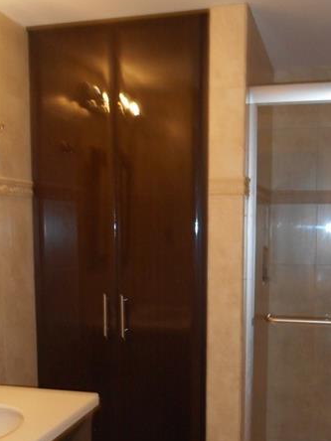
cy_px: 296
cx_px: 166
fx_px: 574
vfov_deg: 41.5
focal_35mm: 45
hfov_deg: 32.2
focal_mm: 4.7
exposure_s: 1/25
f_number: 3.4
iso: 200
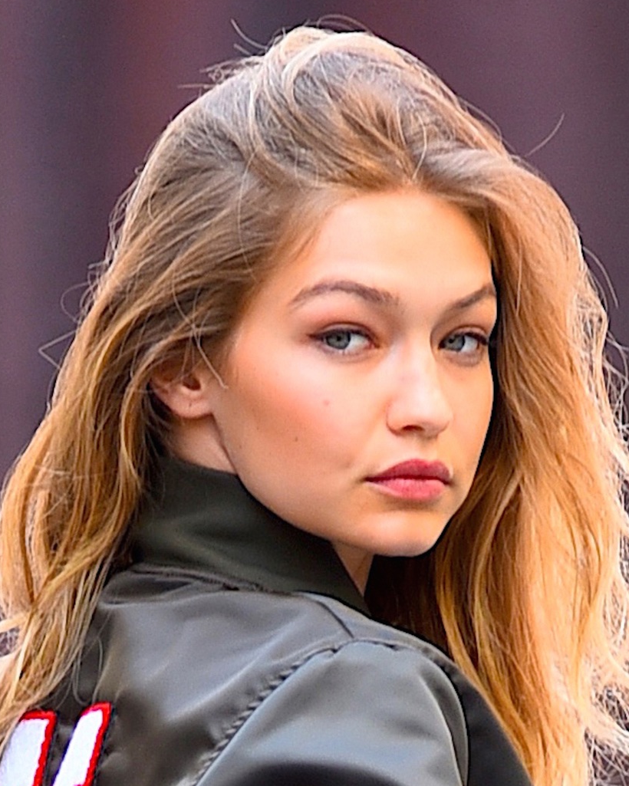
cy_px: 585
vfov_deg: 4.6
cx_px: 387
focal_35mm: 422
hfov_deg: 3.7
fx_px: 9820
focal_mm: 300
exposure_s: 1/250
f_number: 3.5
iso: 250
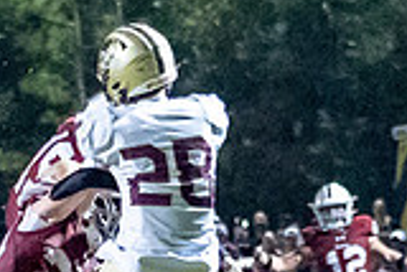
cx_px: -49
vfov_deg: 2.2
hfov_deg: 3.3
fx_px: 7061
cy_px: 368
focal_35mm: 624
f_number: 2.8
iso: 10000
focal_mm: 70
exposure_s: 1/800
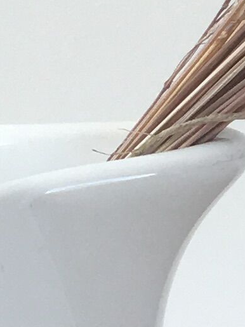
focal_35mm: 227
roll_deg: -0.3
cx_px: 715
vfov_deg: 8.6
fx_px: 2143
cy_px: 382
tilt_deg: -16.6
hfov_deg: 6.1
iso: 40
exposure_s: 1/100
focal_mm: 4.15
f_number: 2.2
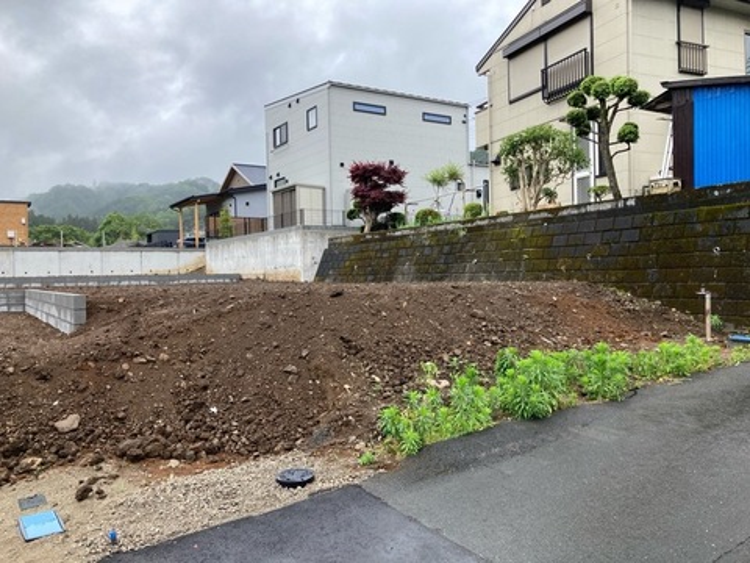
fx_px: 607
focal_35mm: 28
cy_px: 282
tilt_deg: +0.3
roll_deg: +1.1
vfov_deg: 49.7
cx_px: 375
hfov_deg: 63.4
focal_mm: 3.99
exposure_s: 1/899
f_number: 1.8
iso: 20
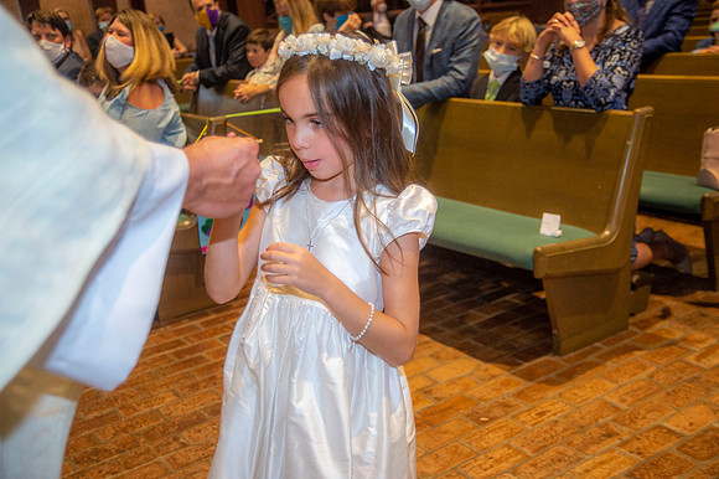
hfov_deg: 46.4
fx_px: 838
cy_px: 240
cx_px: 360
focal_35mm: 42
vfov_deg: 31.9
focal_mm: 42
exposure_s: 1/125
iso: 1600
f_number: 4.5
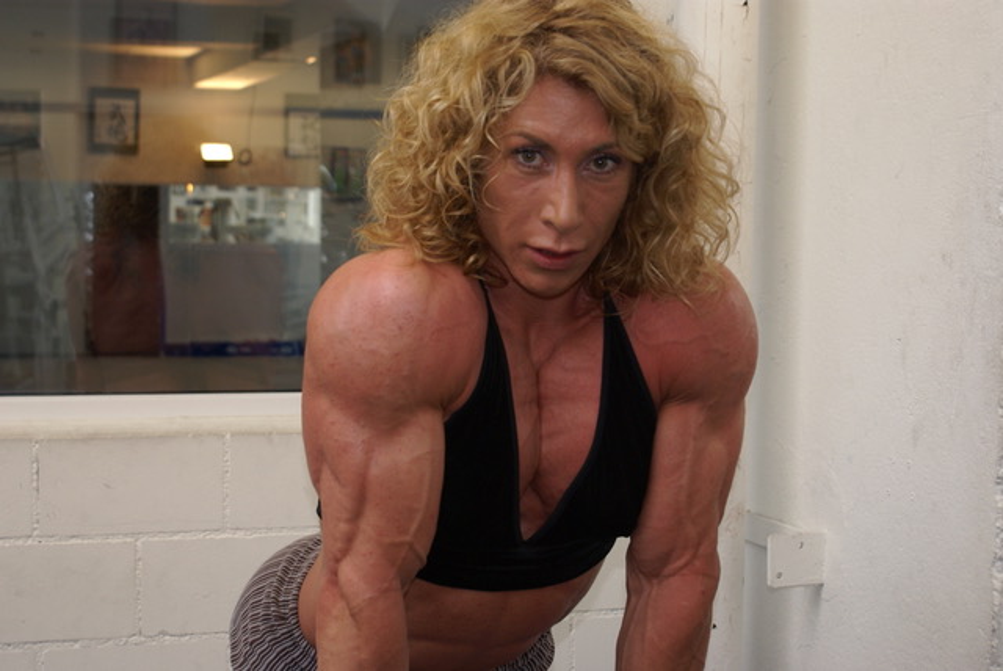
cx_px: 502
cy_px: 336
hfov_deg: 33.4
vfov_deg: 22.7
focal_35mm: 60
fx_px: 1673
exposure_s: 1/80
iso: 400
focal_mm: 40
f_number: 5.6
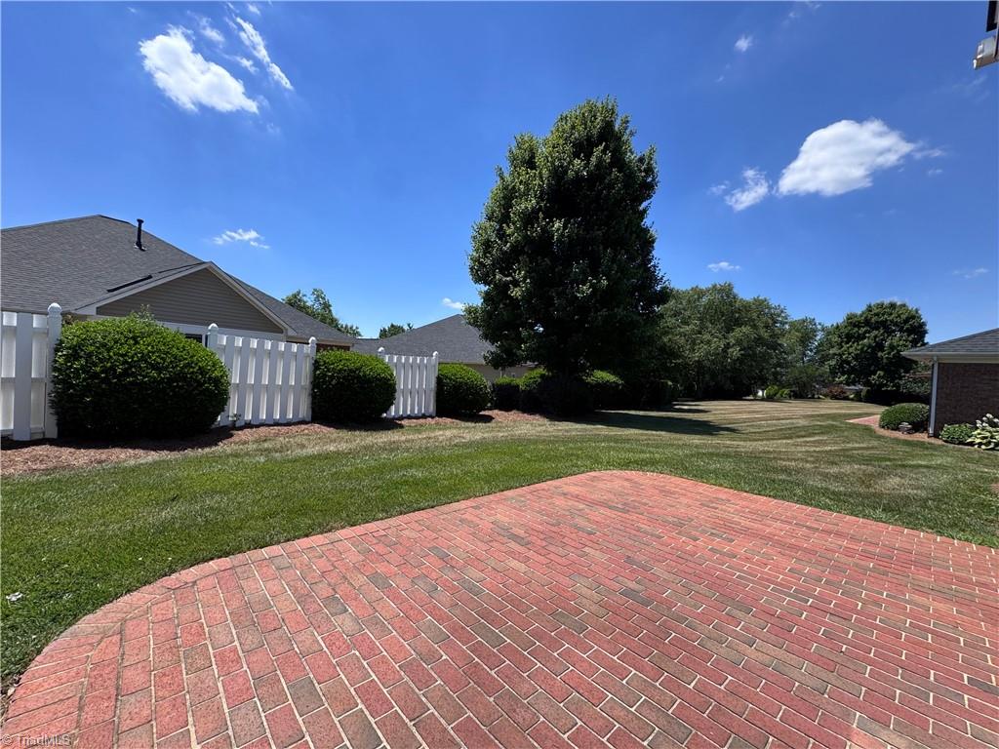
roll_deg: -2.7
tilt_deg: -0.8
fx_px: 404
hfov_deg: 102.1
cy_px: 374
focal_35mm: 14
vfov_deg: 85.7
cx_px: 500
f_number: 2.2
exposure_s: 1/1299
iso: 40
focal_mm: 2.22
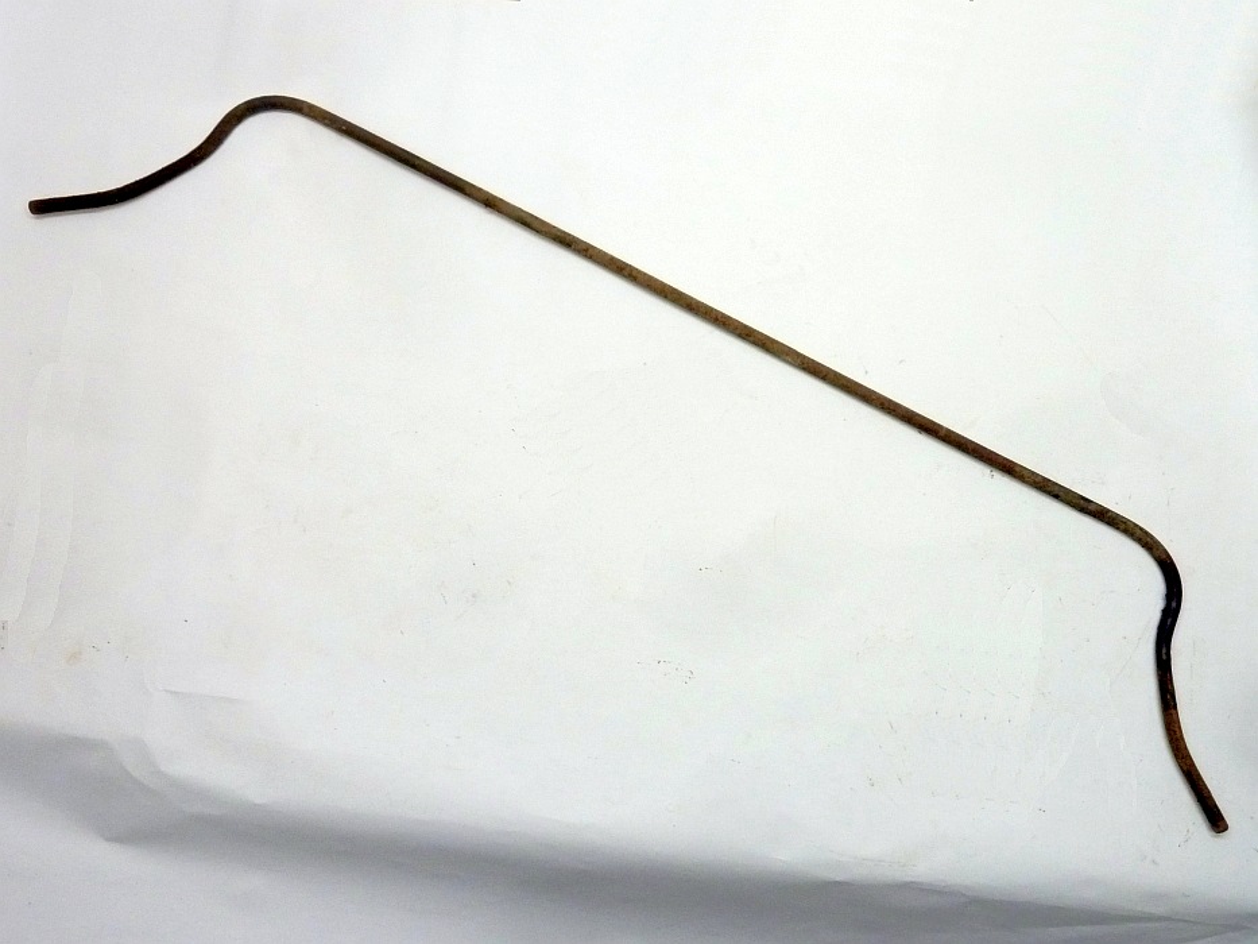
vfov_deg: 48.2
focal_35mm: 29
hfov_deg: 61.7
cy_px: 472
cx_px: 629
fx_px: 1054
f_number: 3.4
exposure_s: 1/30
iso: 250
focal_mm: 4.7
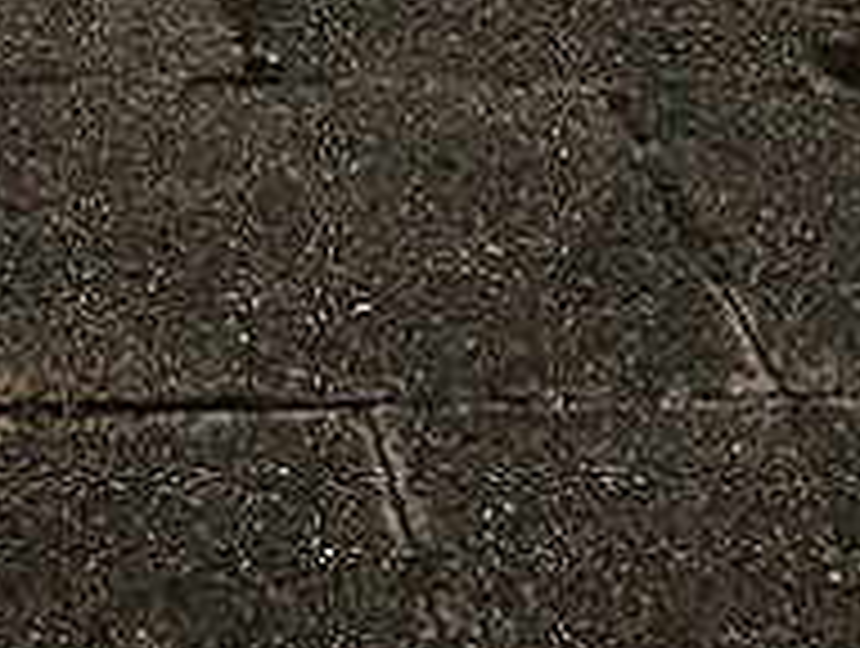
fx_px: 3460
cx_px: -128
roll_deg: -0.5
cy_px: -830
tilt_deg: -5.6
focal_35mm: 139
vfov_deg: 9.6
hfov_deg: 13.8
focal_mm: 4.15
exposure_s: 1/1647
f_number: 2.2
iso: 32
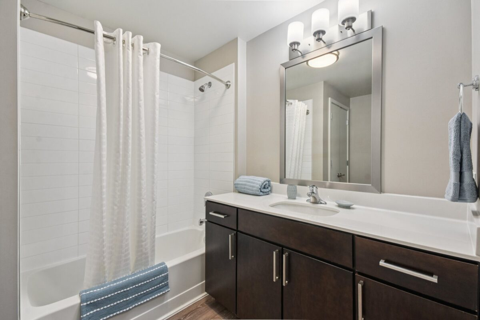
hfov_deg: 100.4
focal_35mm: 15
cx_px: 240
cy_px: 160
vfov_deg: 77.3
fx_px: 200
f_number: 8
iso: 400
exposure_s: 1/13
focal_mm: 10
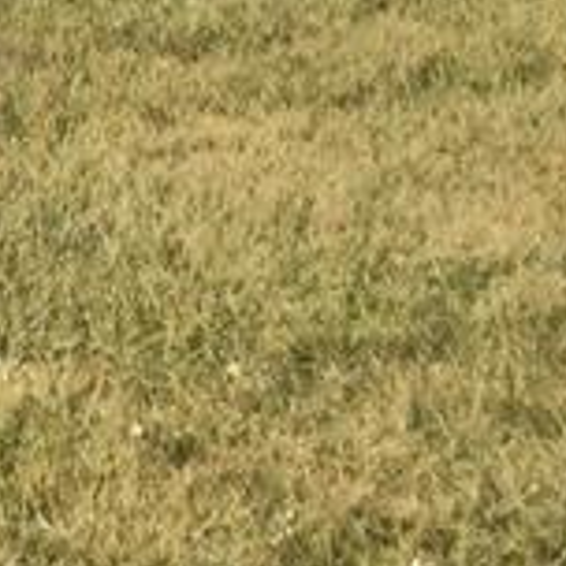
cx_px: -369
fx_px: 3422
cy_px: -603
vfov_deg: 8.9
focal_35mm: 185
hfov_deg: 9.1
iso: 25
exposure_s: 1/1031
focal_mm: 3.3
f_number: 2.4
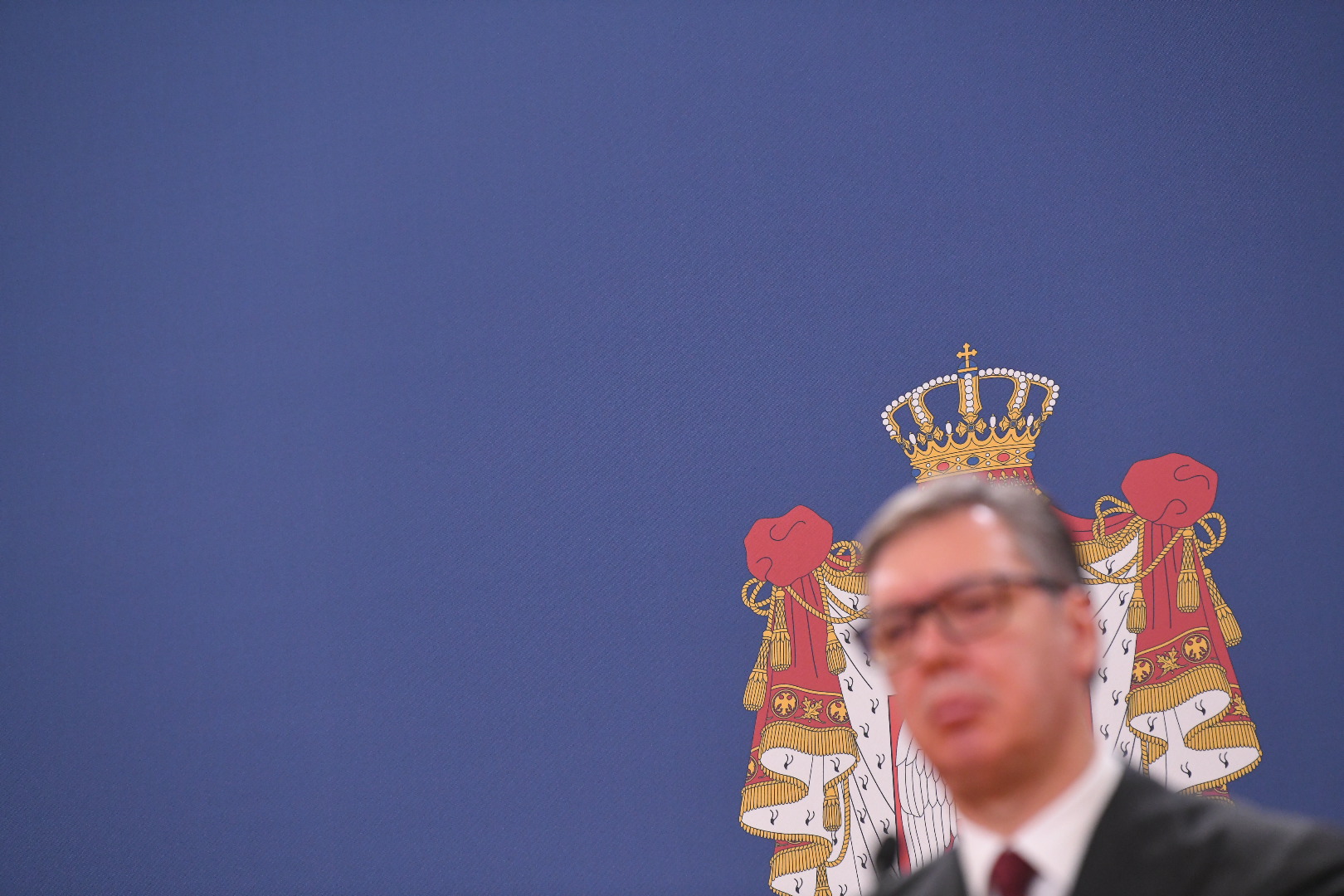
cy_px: 448
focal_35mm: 200
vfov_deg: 6.9
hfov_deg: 10.3
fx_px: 7466
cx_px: 672
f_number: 4
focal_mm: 200
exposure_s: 1/400
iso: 3200
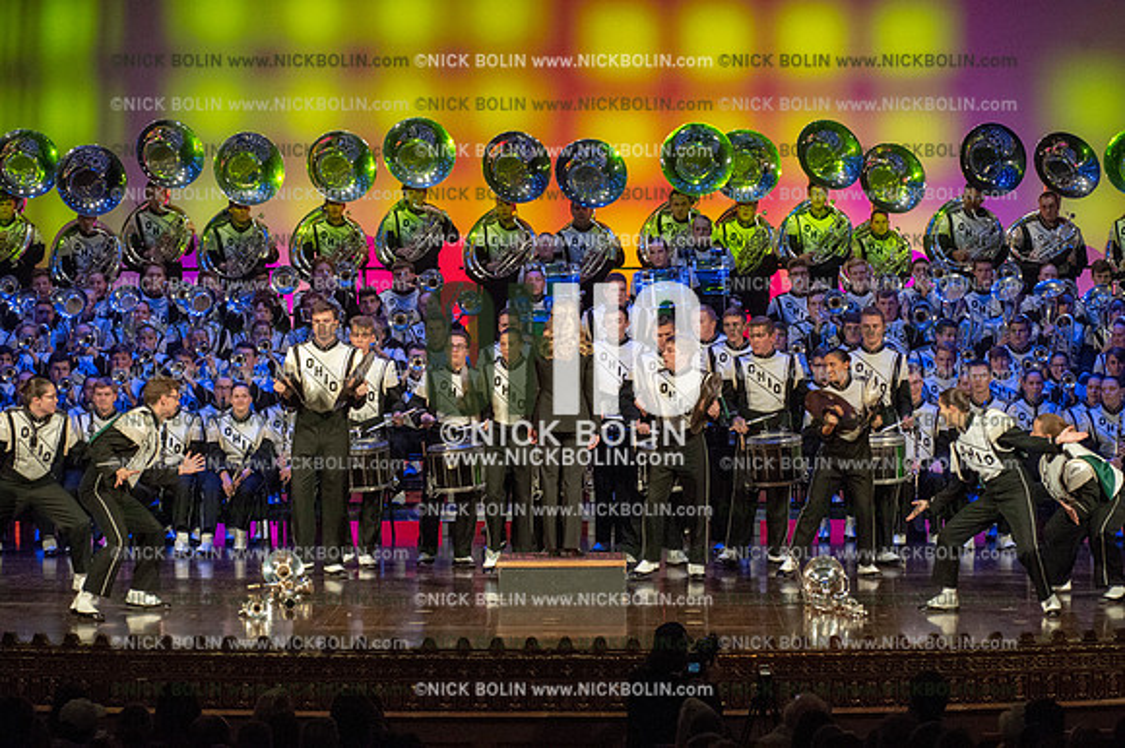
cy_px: 374
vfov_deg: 9.8
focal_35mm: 140
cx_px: 562
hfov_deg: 14.7
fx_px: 4372
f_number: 5.6
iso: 8000
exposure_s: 1/400
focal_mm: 140
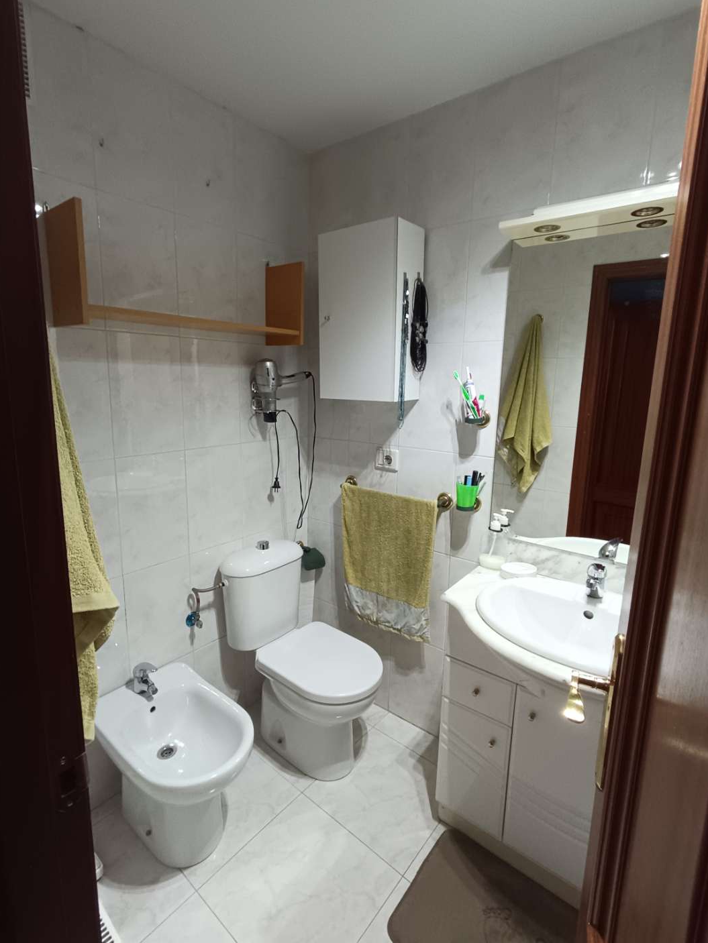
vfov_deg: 94.5
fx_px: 436
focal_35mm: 16
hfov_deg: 78.1
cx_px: 341
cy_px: 459
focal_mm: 1.65
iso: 349
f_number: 2.2
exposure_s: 1/50
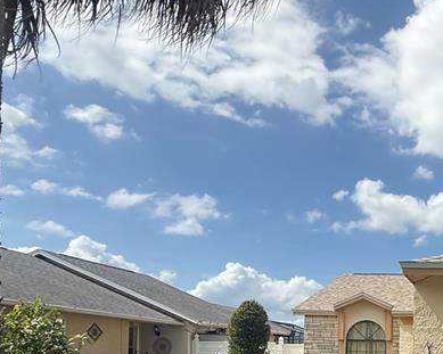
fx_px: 472
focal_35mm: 36
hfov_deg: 40.9
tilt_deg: +2.1
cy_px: 349
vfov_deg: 37.1
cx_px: 482
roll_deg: -0.6
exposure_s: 1/2717
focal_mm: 2.22
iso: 50
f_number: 2.2
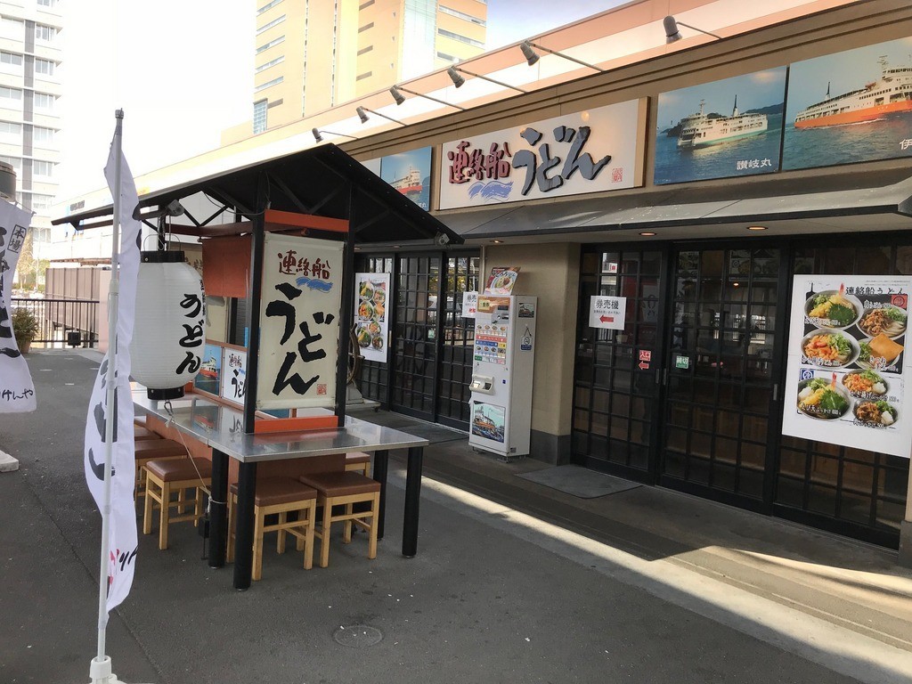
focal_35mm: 28
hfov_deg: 63.4
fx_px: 738
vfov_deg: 49.7
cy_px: 342
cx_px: 456
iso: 20
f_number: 1.8
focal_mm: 3.99
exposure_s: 1/547
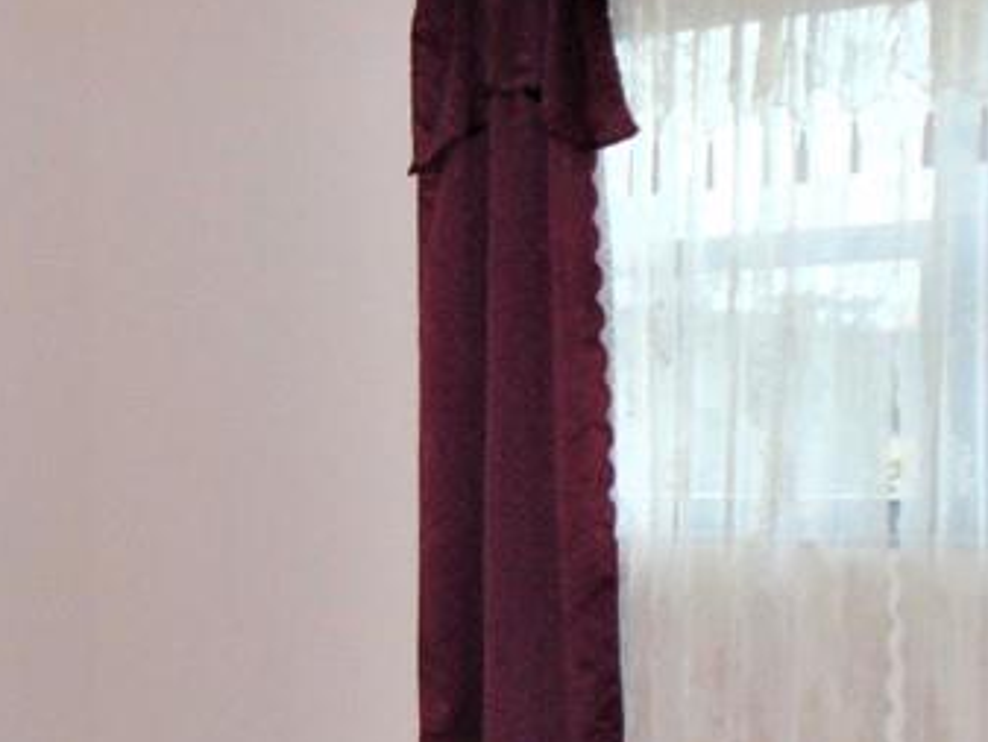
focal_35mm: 76
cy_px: 642
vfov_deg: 19.1
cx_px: 220
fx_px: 2170
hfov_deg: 25.3
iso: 200
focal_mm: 4.5
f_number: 3
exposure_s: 1/30
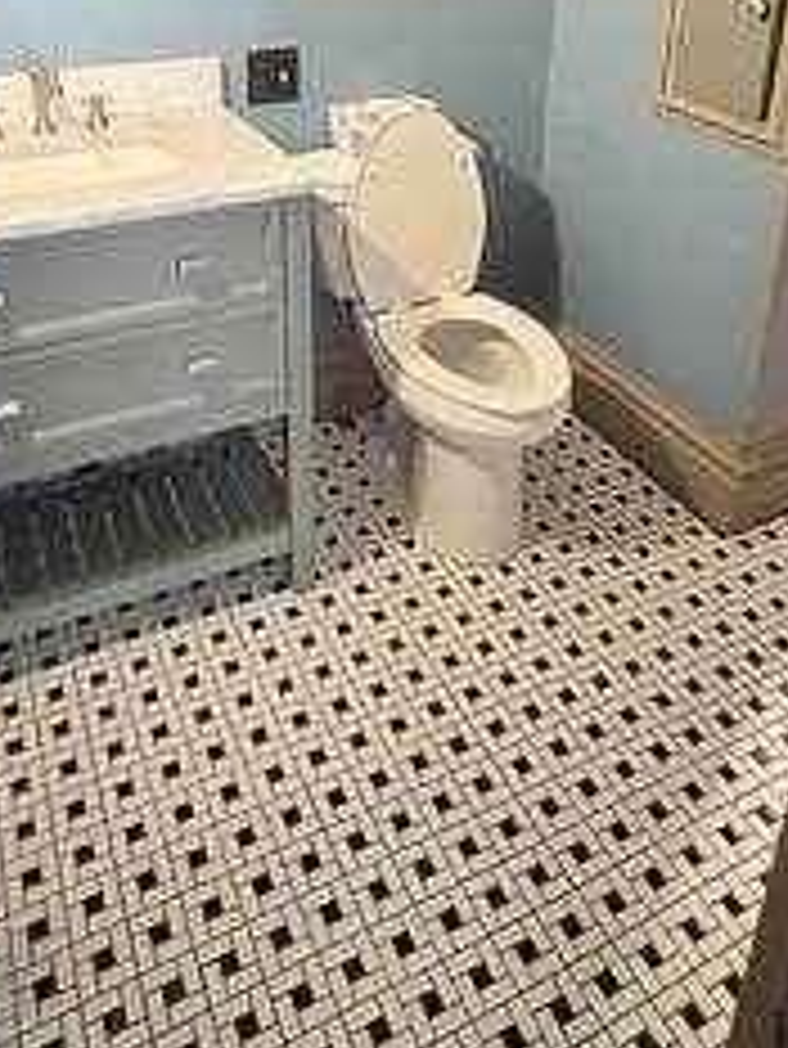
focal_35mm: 30
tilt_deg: -20.2
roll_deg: -0.5
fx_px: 910
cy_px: 198
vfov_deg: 55.4
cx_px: 349
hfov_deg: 46.7
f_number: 2.2
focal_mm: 2.22
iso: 800
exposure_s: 1/40
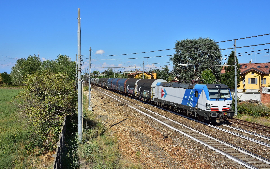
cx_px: 135
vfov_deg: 32.0
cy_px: 84
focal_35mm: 40
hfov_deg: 49.3
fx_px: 294
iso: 200
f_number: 7.1
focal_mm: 26
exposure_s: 1/800
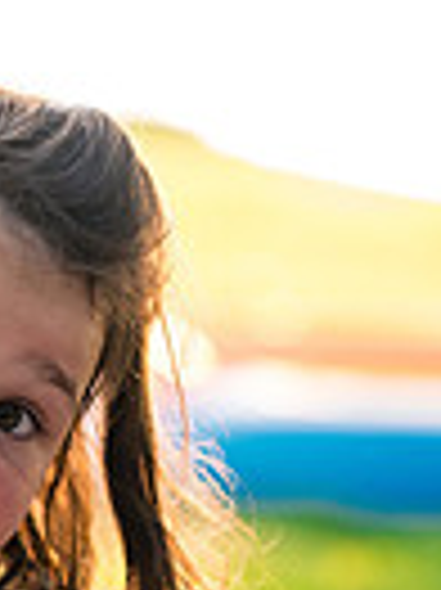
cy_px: 797
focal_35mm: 281
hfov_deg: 5.3
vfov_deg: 7.0
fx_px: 4781
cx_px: -104
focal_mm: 85
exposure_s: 1/320
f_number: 3.5
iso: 1000
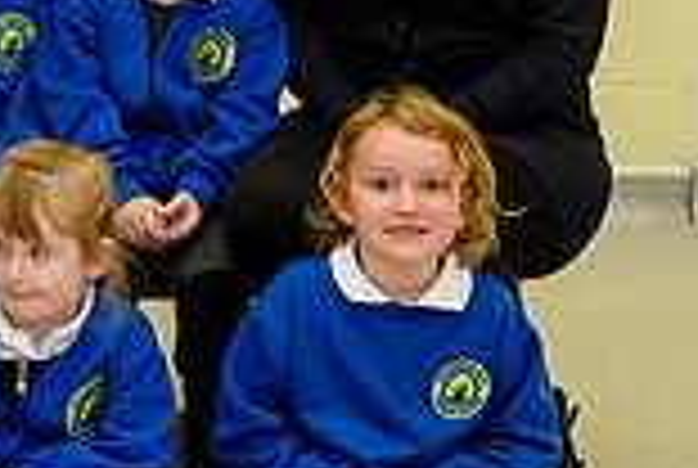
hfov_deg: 9.9
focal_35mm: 199
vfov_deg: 6.9
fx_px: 3866
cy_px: -167
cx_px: -430
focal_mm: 32
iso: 800
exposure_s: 1/100
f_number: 5.6
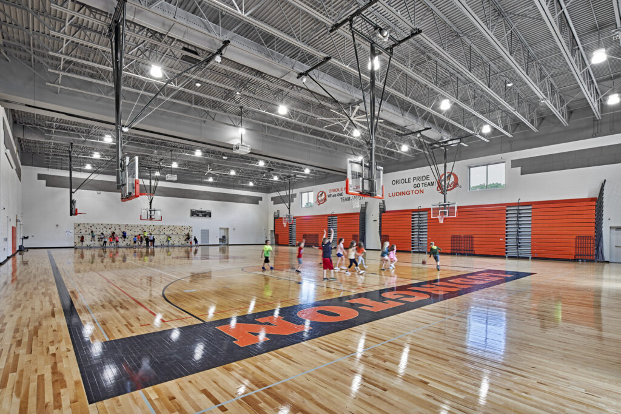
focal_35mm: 17
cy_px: 207
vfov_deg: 70.4
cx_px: 310
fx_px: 293
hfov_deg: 93.3
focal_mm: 17
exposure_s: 1.3
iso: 100
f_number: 11
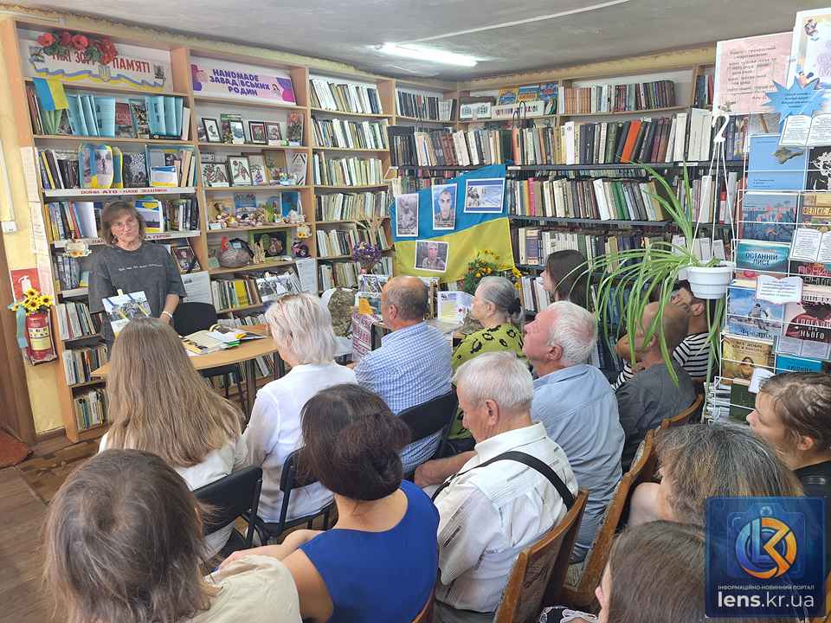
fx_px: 552
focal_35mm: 23
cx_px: 416
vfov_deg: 58.9
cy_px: 312
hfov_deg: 73.9
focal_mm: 5.54
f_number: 1.8
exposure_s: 1/50
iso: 64
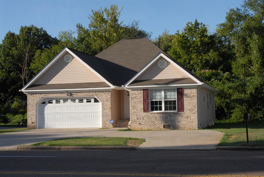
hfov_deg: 37.8
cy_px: 88
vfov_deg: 25.8
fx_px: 385
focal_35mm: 52
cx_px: 132
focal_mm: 35
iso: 400
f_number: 16
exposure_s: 1/180
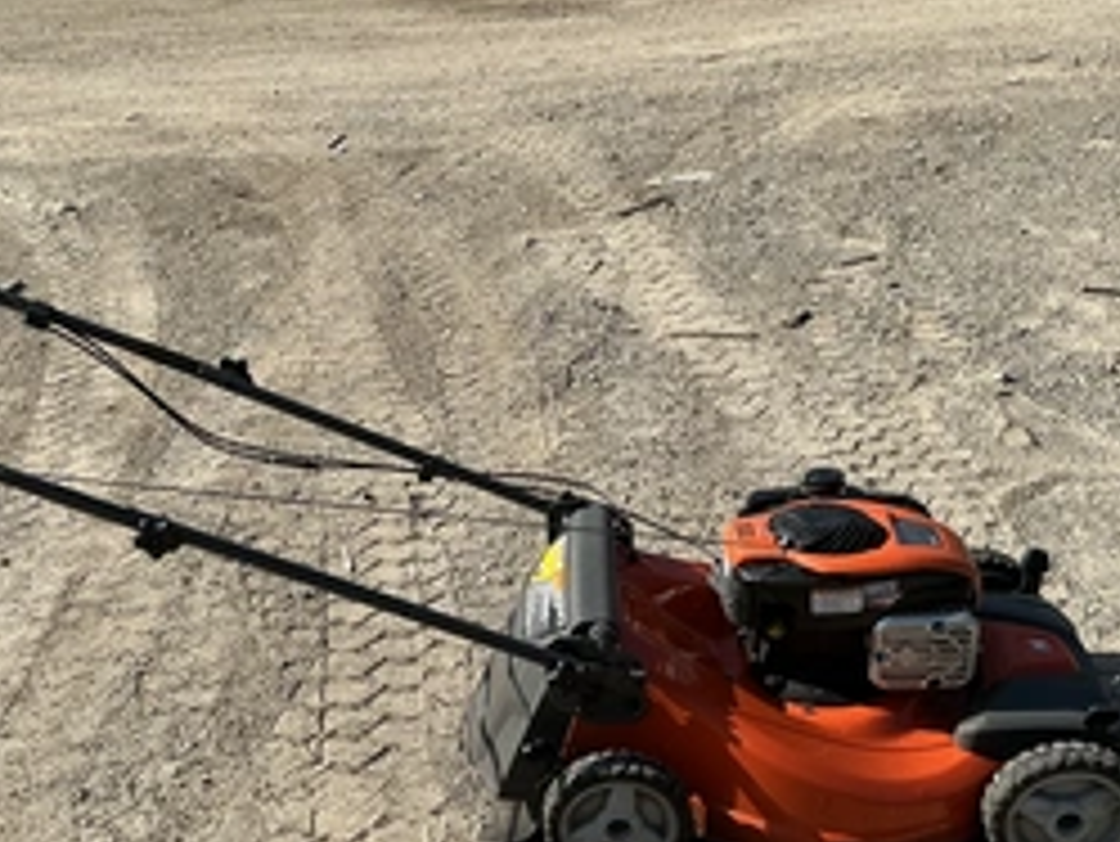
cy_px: 554
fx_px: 1457
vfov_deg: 32.0
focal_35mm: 45
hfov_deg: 41.9
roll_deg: +7.4
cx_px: 454
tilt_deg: -23.5
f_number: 1.8
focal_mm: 3
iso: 25
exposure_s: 1/1786
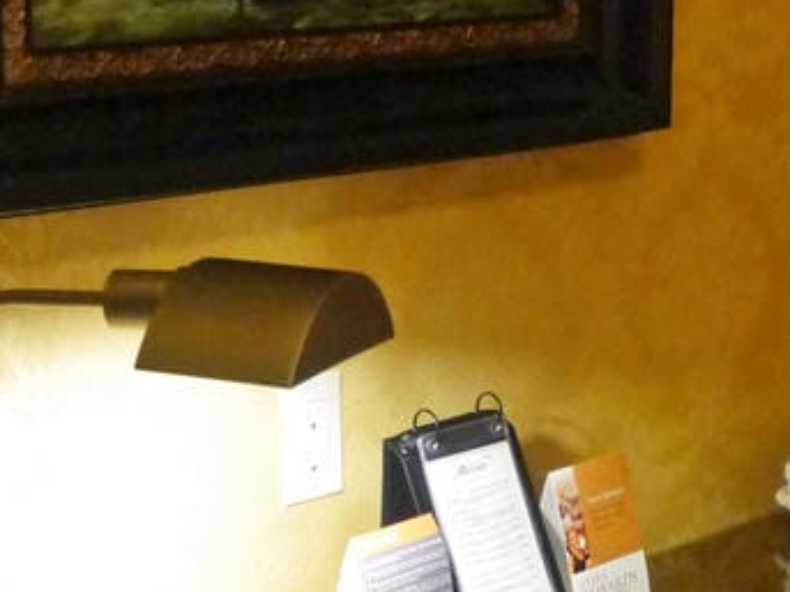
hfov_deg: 20.0
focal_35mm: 98
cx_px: 546
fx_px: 2236
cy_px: 196
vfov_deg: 15.1
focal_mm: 14
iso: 1600
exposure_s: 1/50
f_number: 3.5
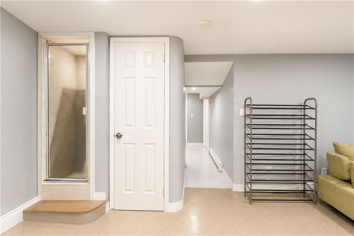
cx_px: 177
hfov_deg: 100.4
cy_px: 118
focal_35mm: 15
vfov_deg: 77.3
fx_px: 147
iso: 1250
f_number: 7.1
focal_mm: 10
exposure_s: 1/60
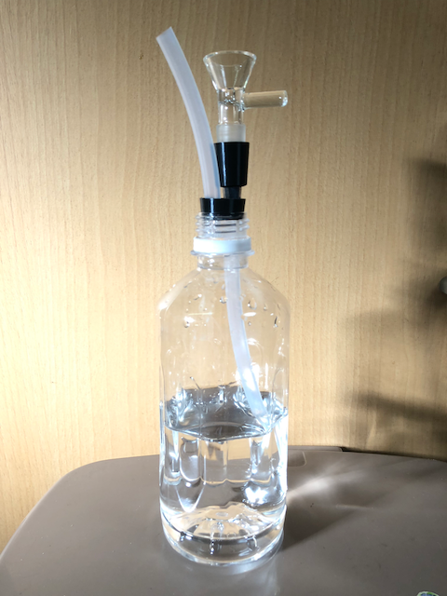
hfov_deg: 49.7
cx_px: 224
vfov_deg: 63.4
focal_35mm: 28
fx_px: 482
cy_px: 298
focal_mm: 3.99
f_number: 1.8
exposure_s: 1/33
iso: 32
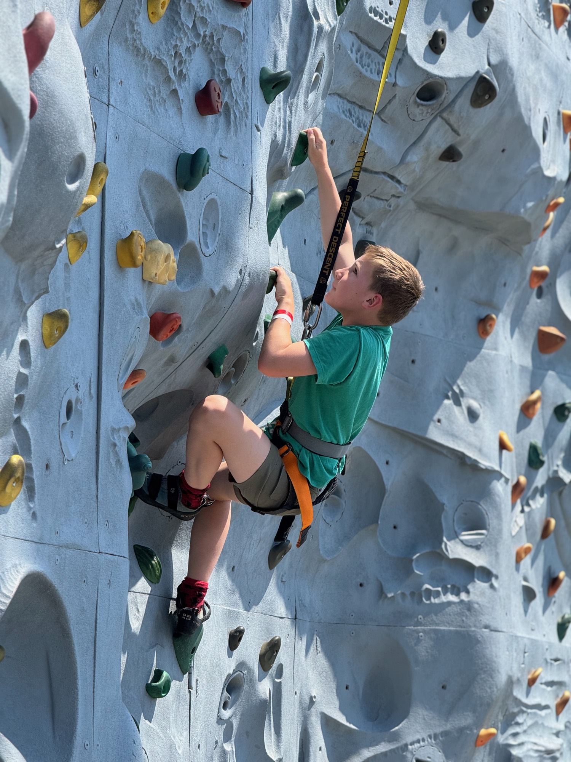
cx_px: 286
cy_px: 381
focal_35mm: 120
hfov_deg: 12.3
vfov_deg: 16.4
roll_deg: -0.3
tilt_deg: +7.1
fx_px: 2639
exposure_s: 1/1114
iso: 50
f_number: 2.8
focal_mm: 15.66
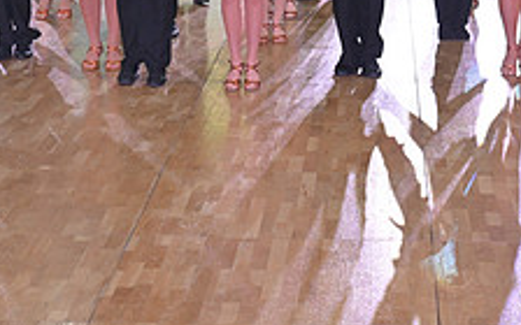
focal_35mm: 145
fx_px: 2059
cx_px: 333
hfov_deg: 14.4
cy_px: -85
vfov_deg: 8.9
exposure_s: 1/400
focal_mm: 55
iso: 3200
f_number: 5.6
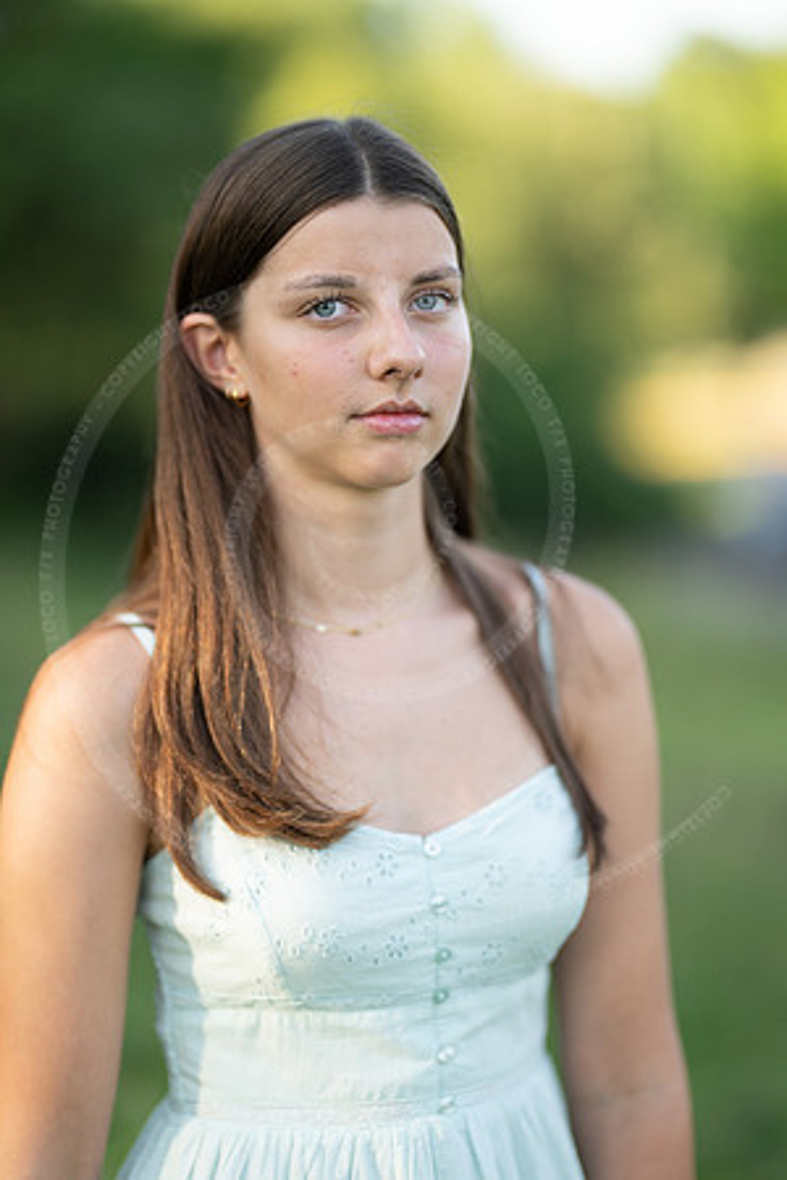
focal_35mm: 85
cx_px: 394
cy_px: 590
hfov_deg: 16.1
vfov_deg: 23.9
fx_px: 2787
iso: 200
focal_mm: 85
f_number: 1.2
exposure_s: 1/1600
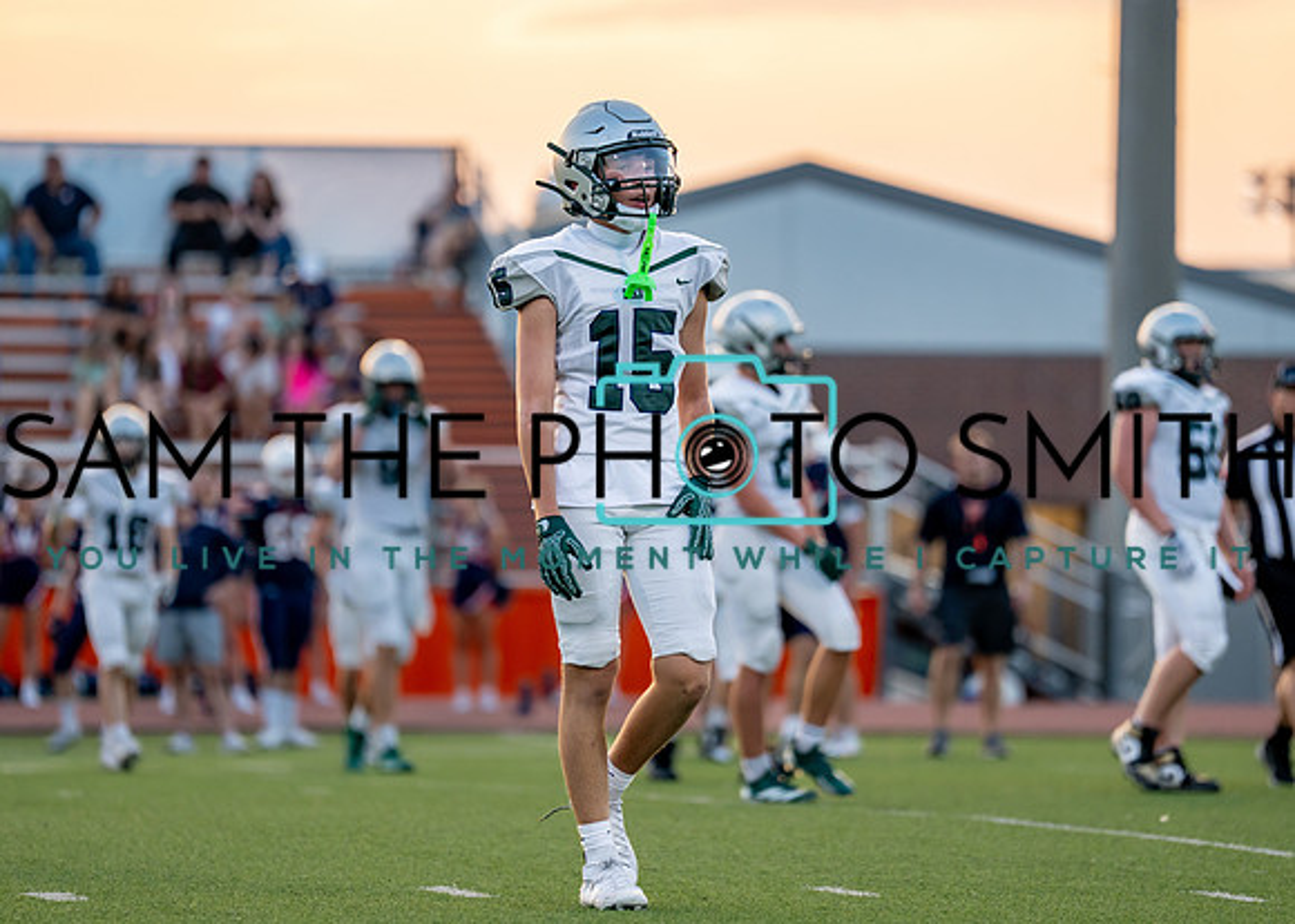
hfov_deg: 8.0
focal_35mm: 252
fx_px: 9260
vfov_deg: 5.7
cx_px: 618
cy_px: 419
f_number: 2.8
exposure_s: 1/1000
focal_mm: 200
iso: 640
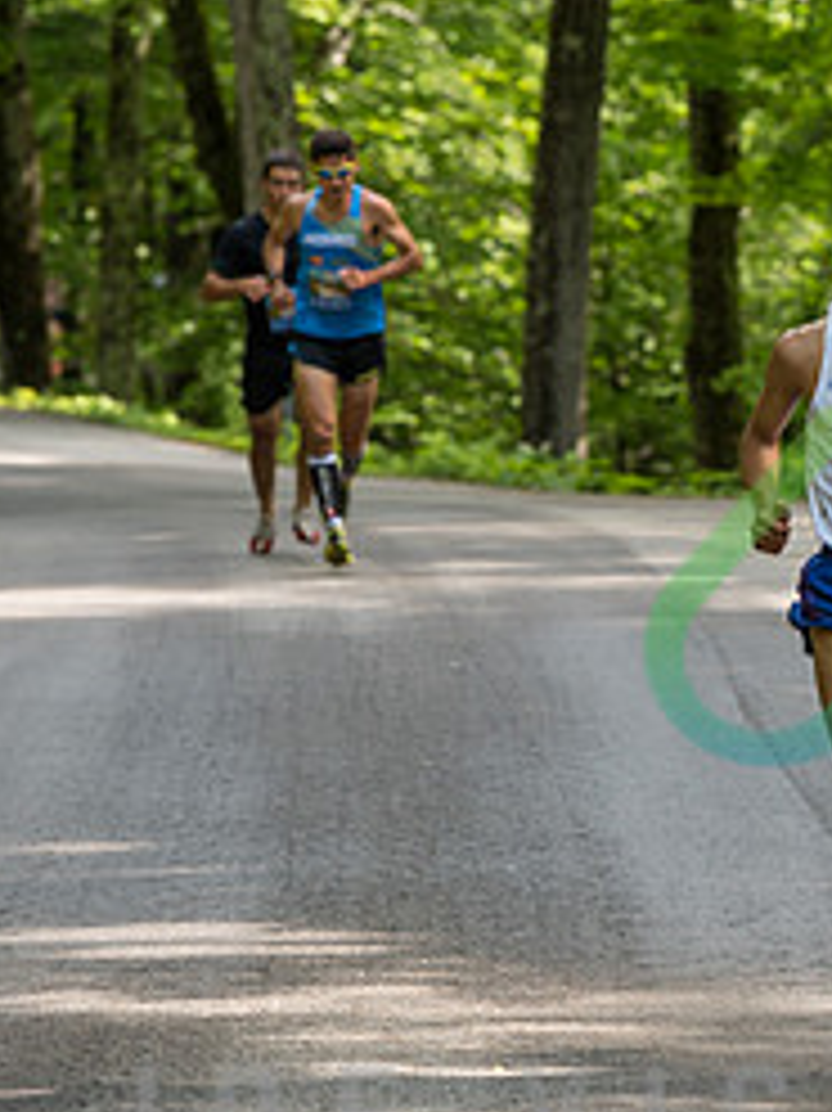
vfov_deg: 5.7
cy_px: 682
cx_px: 1250
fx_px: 11226
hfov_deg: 4.2
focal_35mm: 350
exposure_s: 1/80
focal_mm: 155
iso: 200
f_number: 5.6
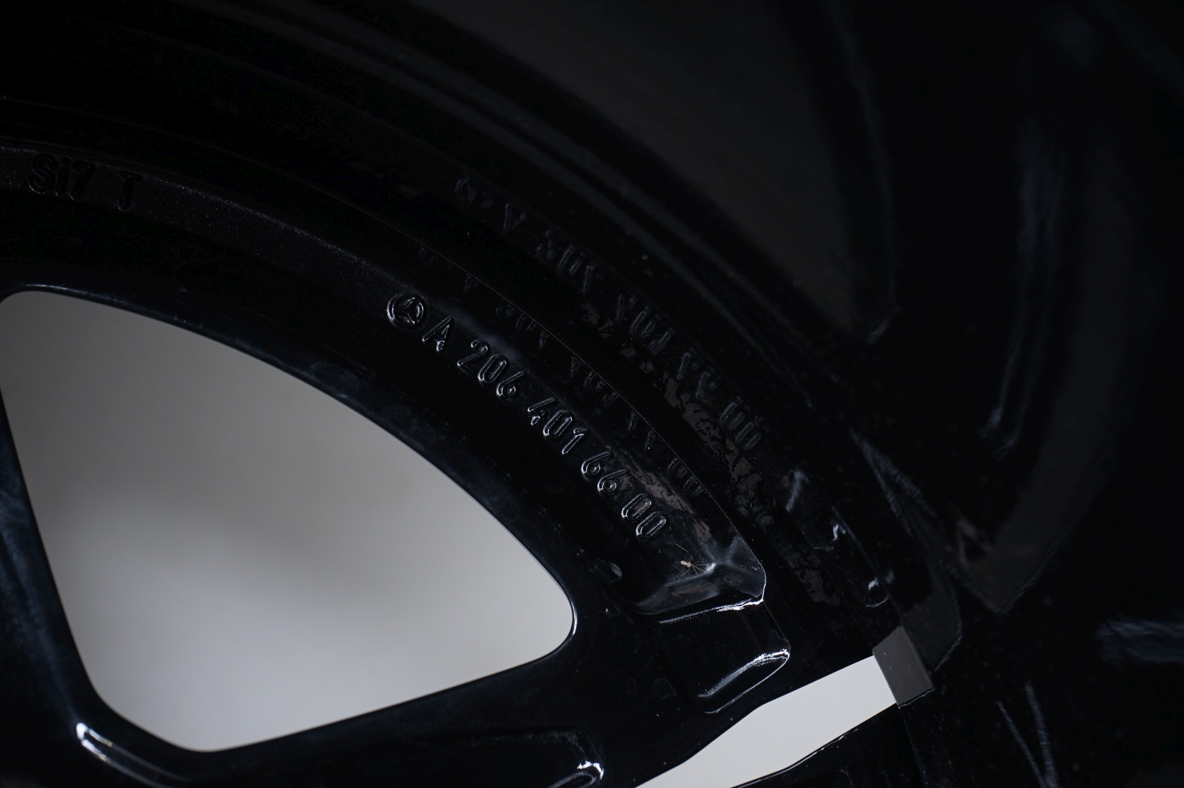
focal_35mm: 56
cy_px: 394
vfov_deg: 24.2
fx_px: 1840
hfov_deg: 35.7
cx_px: 592
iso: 250
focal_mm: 56
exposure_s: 1/125
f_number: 7.1
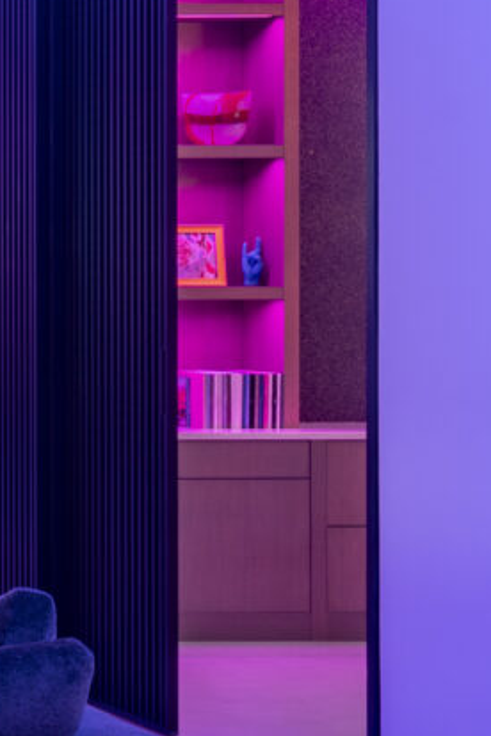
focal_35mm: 99
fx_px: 2025
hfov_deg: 9.7
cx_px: -1080
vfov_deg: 20.5
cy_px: 196
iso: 50
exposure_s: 1/2
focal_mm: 16
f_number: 13
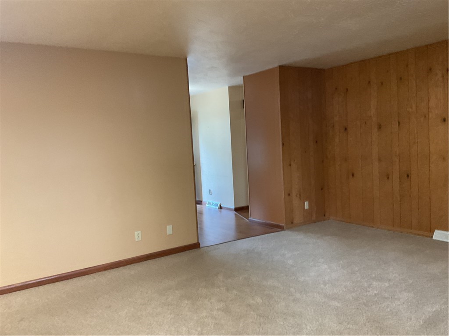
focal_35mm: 29
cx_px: 224
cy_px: 168
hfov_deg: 61.7
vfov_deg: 48.2
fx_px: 376
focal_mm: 3
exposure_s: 1/60
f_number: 1.8
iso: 250
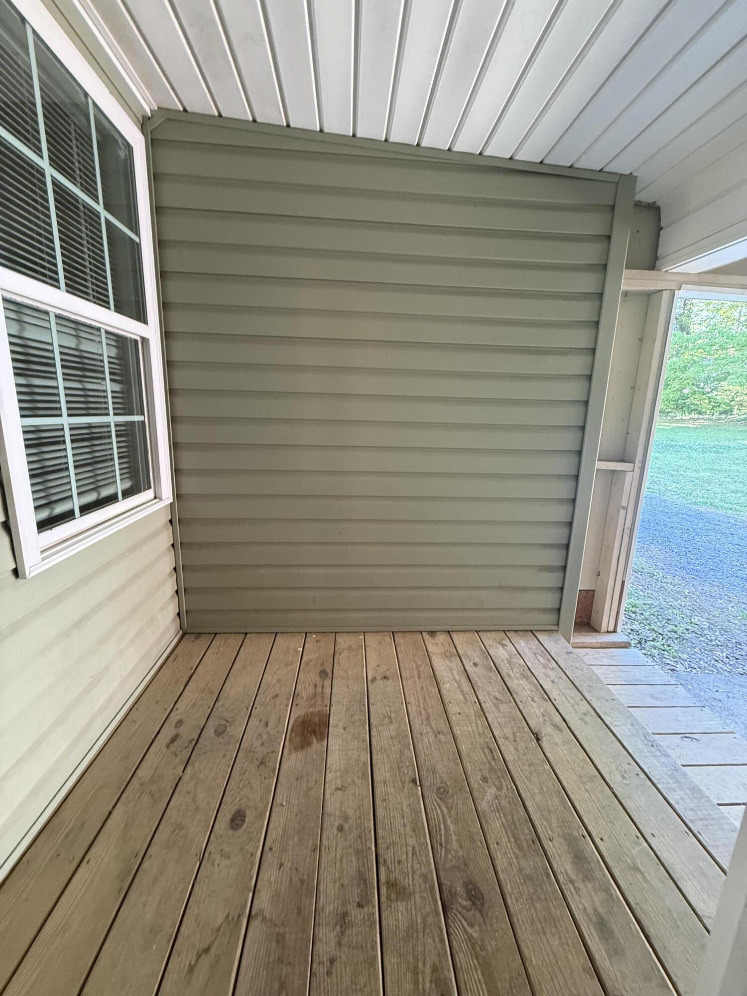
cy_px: 498
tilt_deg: -10.9
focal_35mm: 14
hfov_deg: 85.7
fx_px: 403
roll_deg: -2.5
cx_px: 374
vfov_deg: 102.1
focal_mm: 2.22
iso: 500
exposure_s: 1/60
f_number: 2.2
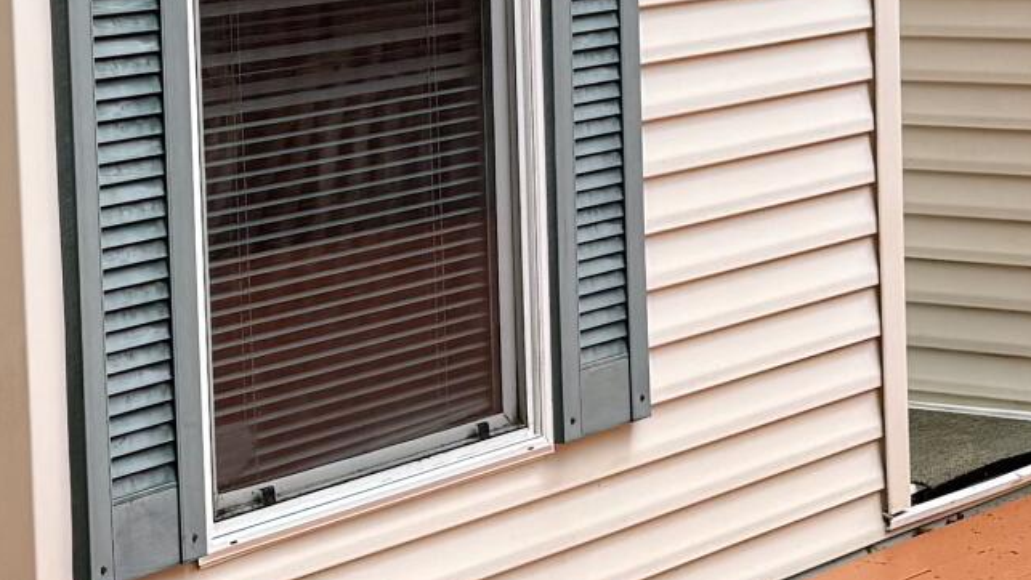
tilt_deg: -3.2
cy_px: 74
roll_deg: +2.3
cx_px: 297
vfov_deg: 9.9
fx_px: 3336
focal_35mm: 122
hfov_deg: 17.5
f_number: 1.78
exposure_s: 1/2110
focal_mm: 6.76
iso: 80
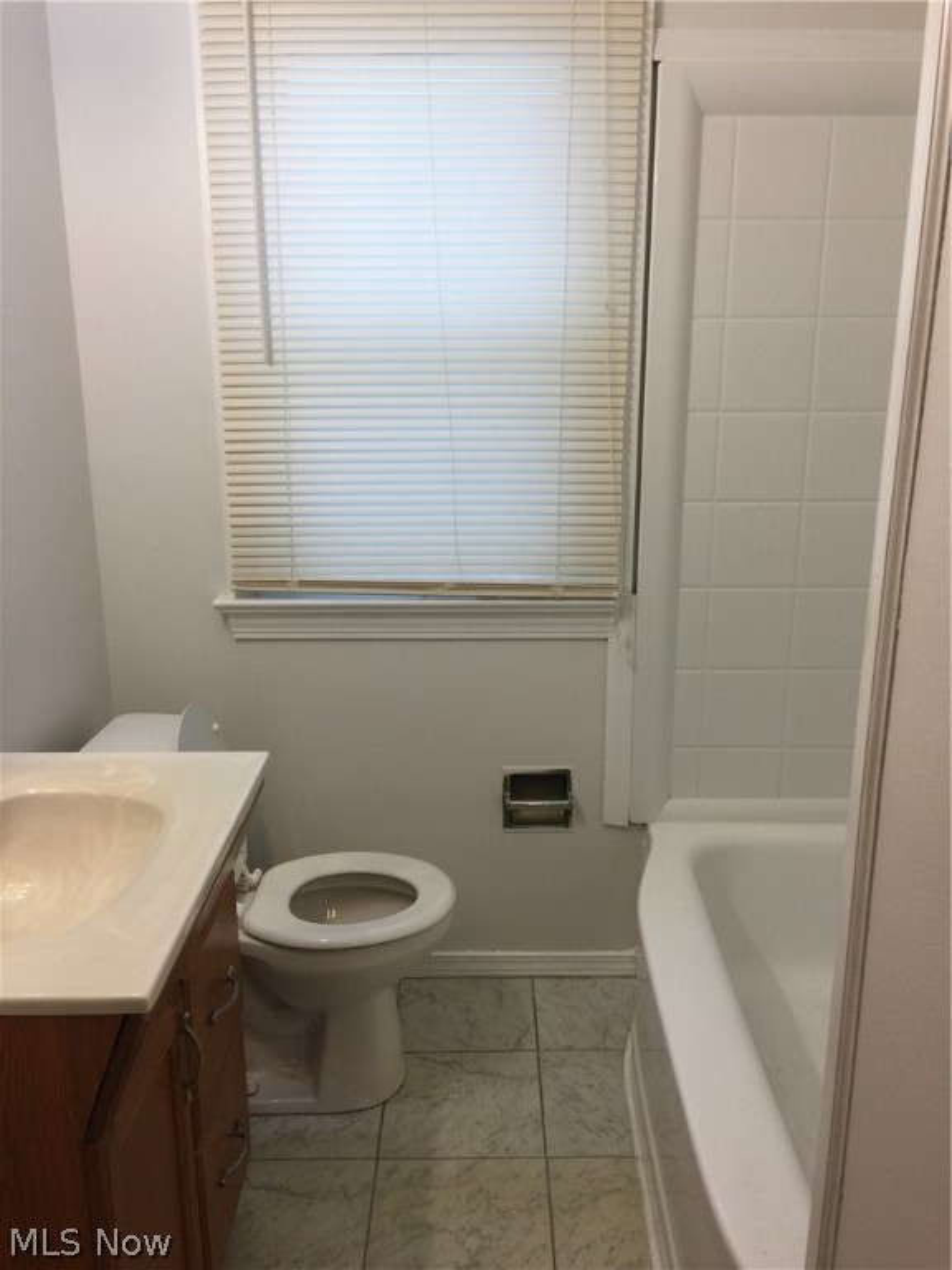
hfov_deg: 48.2
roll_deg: +1.2
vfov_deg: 61.7
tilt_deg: -15.7
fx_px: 1063
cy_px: 635
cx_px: 476
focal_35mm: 29
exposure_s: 1/40
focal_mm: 4.15
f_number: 2.2
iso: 32
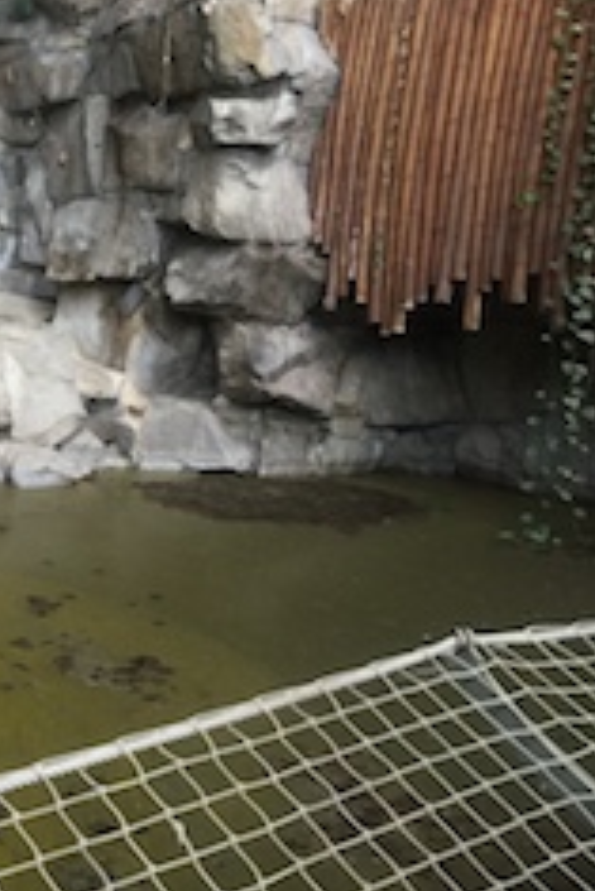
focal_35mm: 45
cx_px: -34
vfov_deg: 43.6
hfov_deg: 27.7
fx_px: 1114
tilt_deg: -10.3
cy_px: 464
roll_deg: -2.0
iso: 64
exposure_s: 1/33
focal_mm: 4.15
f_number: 2.2
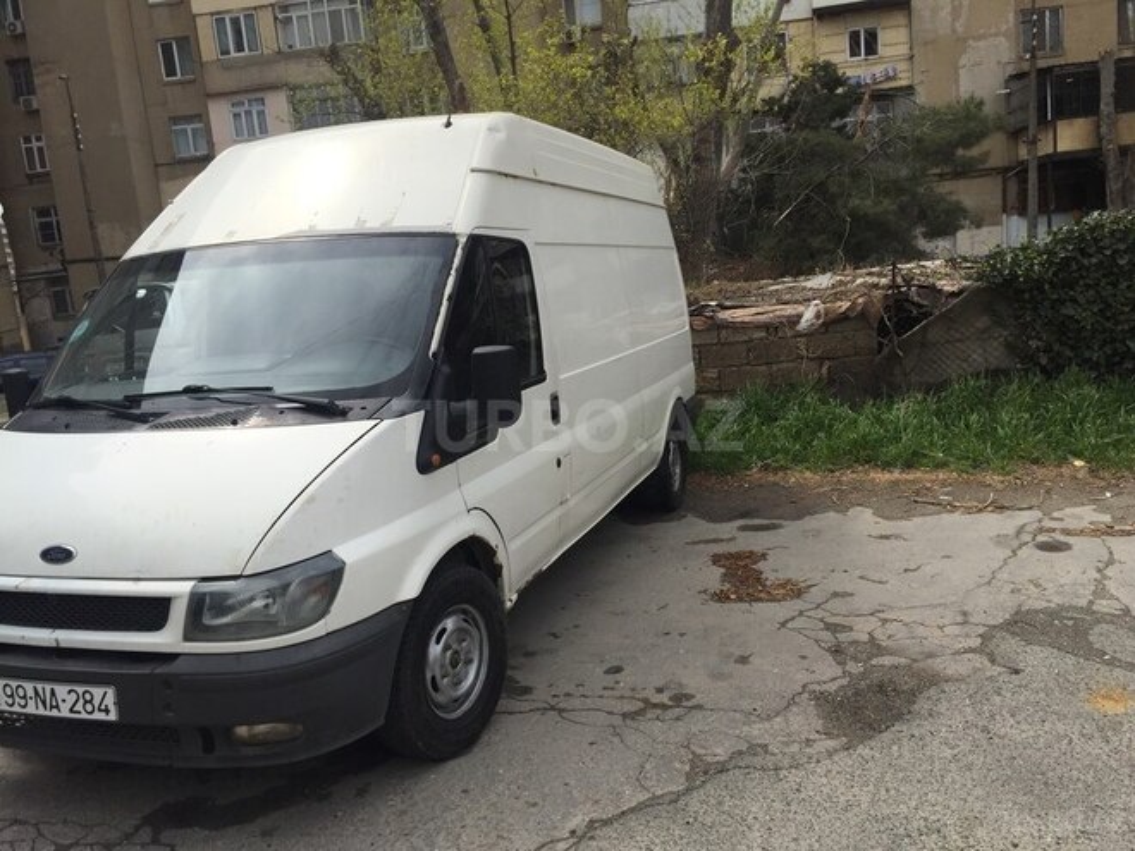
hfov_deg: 61.7
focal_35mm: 29
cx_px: 568
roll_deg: +4.0
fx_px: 951
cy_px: 426
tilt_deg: -9.1
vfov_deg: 48.2
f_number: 2.2
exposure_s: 1/2639
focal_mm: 4.15
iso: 32
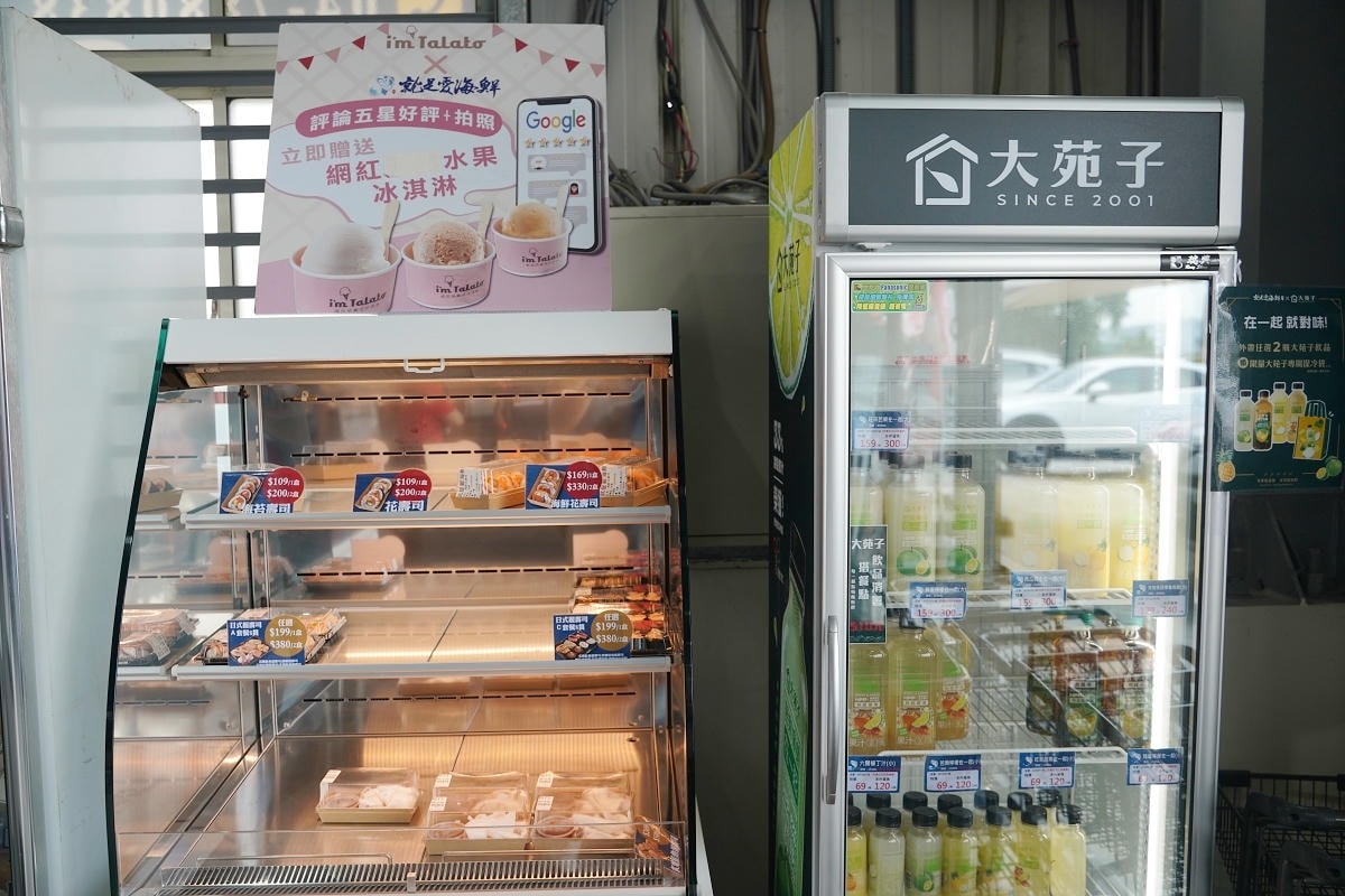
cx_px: 672
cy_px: 448
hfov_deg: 58.7
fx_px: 1195
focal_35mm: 32
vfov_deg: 41.1
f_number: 4
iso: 400
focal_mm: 32
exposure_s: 1/160
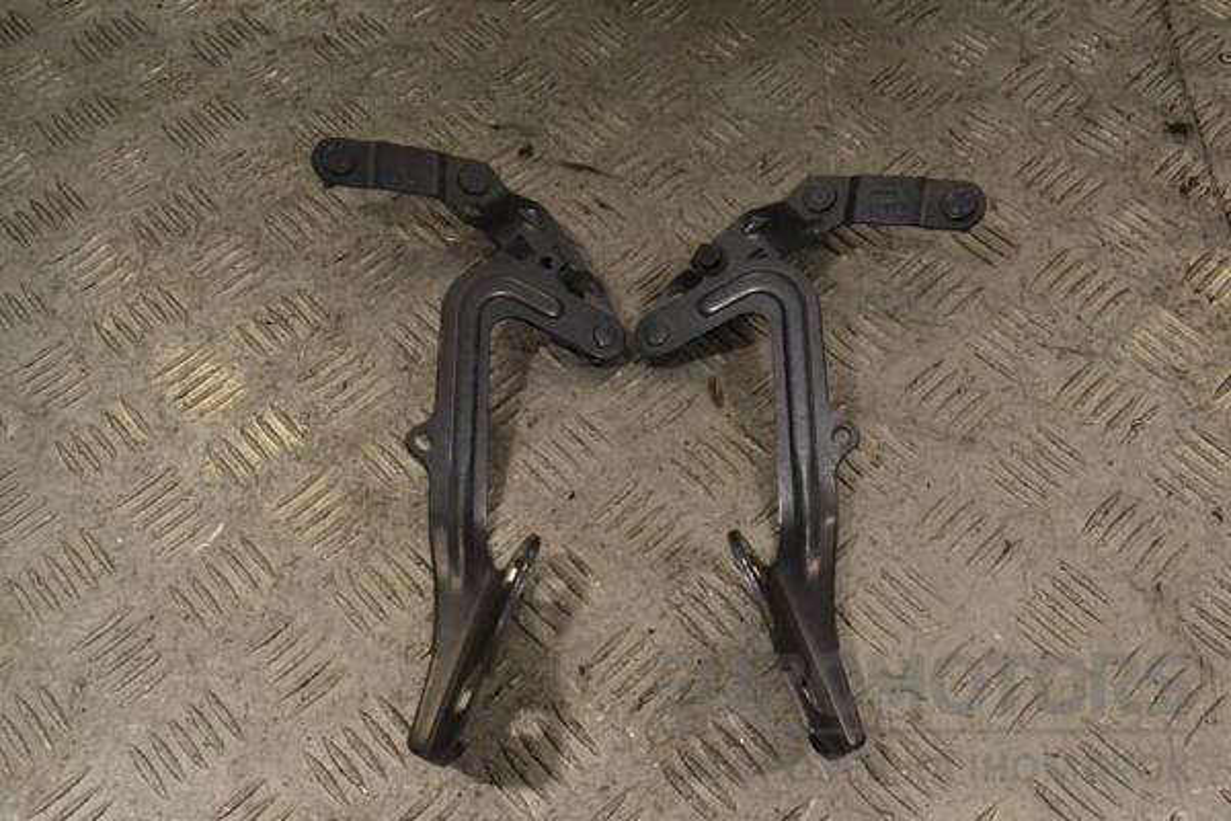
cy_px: 410
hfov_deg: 53.1
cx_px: 616
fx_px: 1231
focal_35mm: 36
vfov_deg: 36.9
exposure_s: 1/500
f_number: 11
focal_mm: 24
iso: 3200
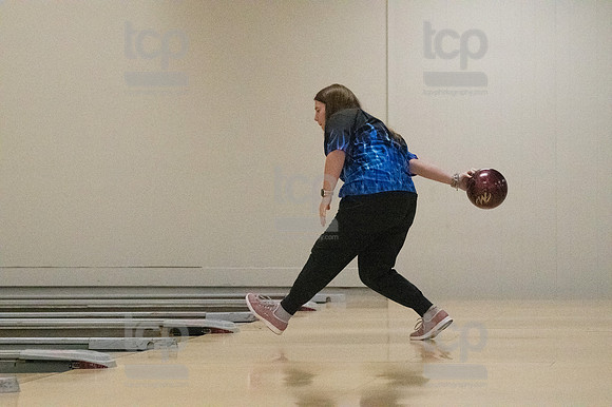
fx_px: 2956
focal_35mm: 174
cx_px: 306
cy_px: 204
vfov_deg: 7.9
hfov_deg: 11.8
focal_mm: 116
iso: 10000
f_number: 4
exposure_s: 1/1250
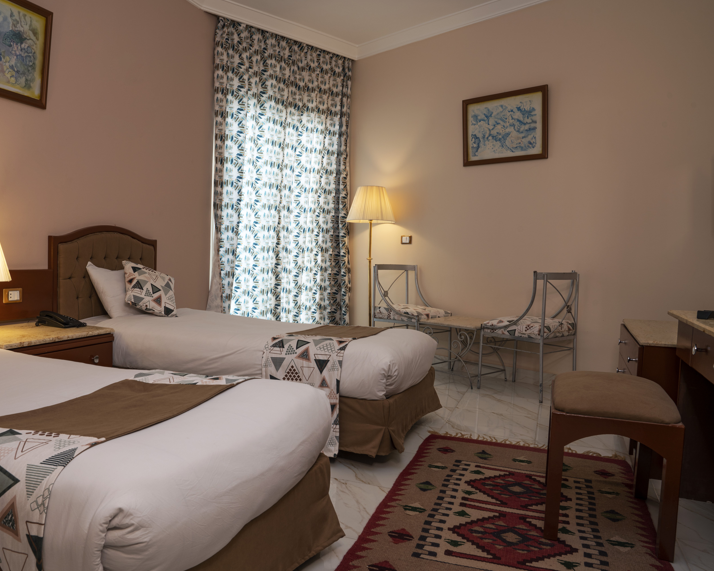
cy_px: 294
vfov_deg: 51.5
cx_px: 284
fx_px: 592
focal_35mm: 28
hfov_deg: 61.6
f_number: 11
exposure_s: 1/2
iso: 100
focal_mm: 24
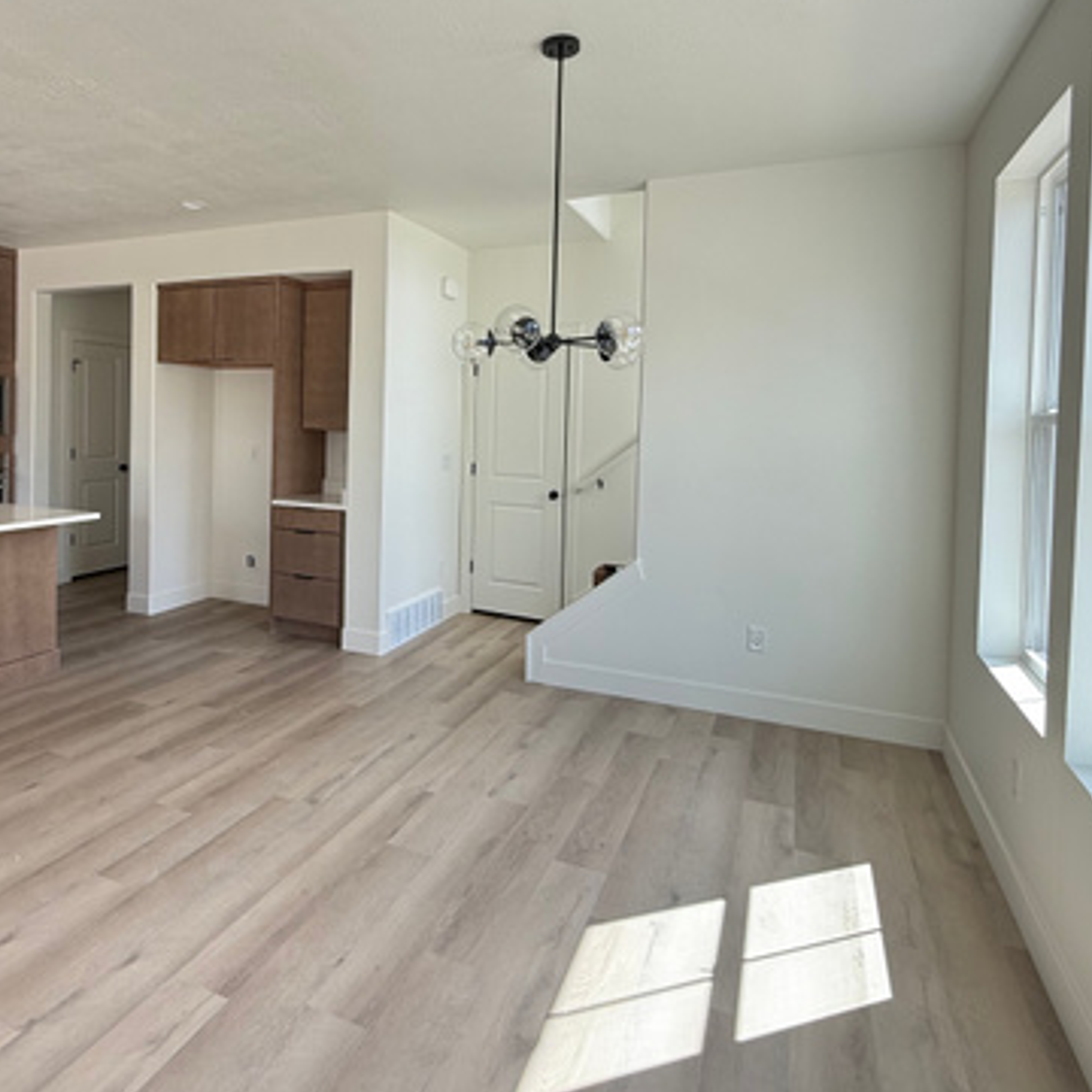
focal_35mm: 22
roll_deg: -1.5
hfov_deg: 68.9
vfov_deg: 69.0
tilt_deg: -1.4
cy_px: 440
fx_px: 785
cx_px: 434
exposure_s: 1/99
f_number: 2.2
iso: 64
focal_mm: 2.22
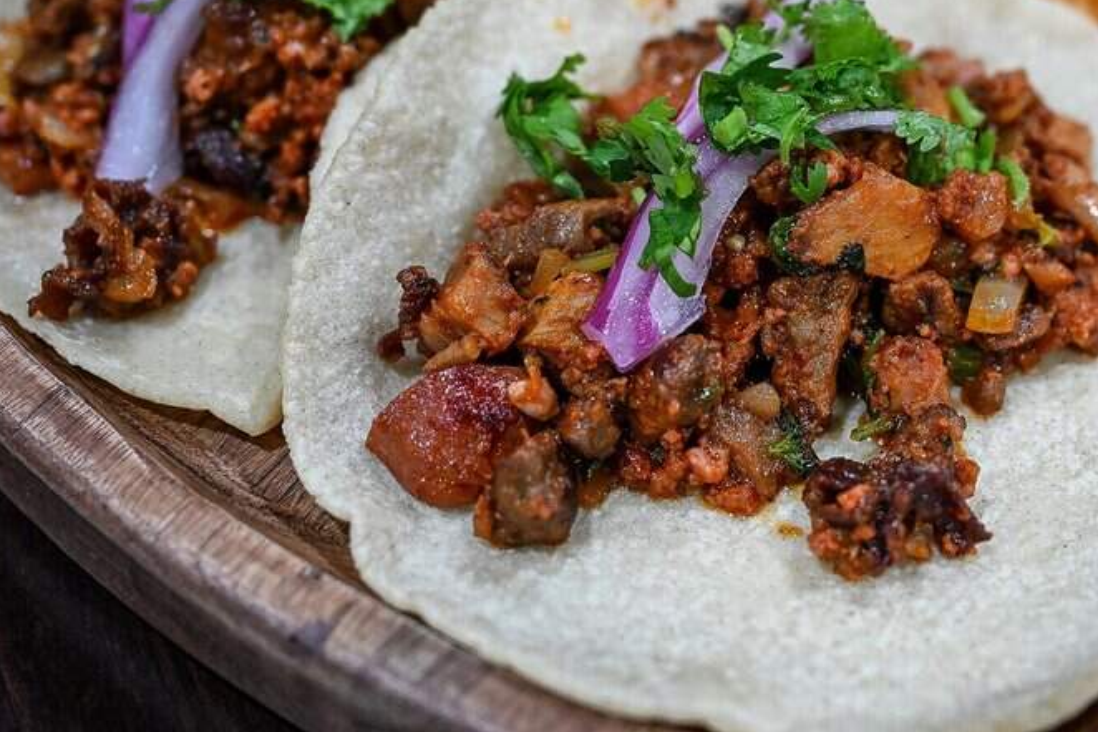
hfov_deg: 33.7
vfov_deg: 22.8
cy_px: 176
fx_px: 1796
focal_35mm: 59
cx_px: 743
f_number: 3.2
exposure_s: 1/200
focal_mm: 32.5
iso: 2200
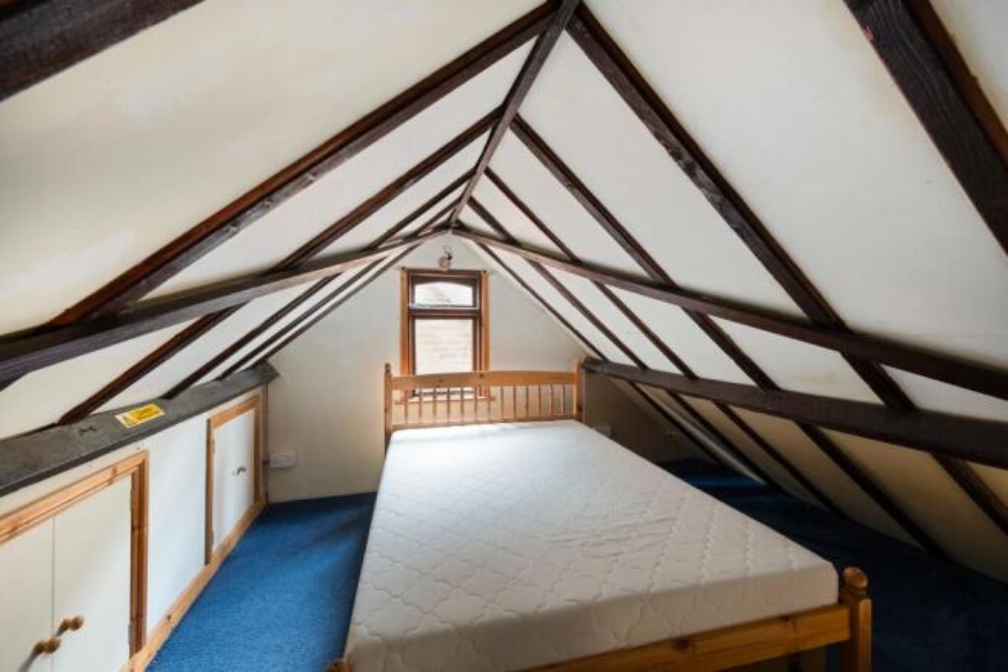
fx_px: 392
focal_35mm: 14
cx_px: 504
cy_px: 336
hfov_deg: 104.2
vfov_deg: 81.2
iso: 250
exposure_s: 1/1.25
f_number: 9
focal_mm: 14
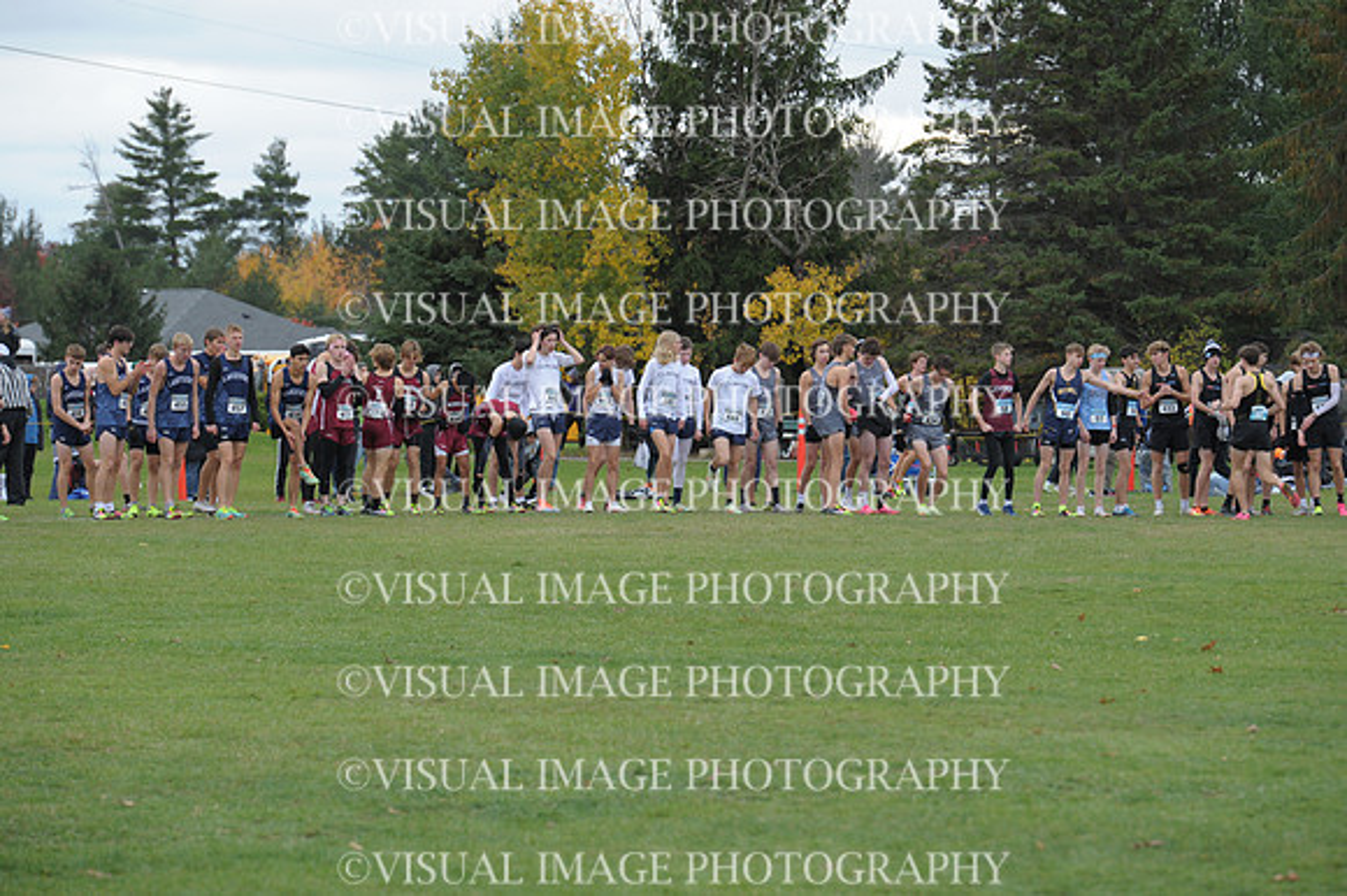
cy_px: 448
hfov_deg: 10.3
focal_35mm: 200
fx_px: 7479
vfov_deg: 6.9
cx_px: 674
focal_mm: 200
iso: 1000
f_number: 6.3
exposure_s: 1/800
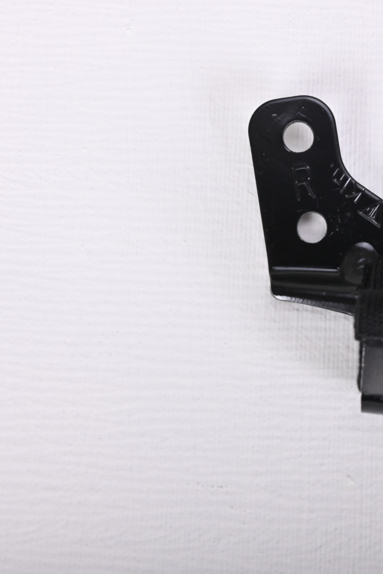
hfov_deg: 23.9
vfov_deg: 36.2
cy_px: 284
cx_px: 353
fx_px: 878
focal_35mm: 55
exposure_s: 1/200
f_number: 9
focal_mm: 24
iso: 400
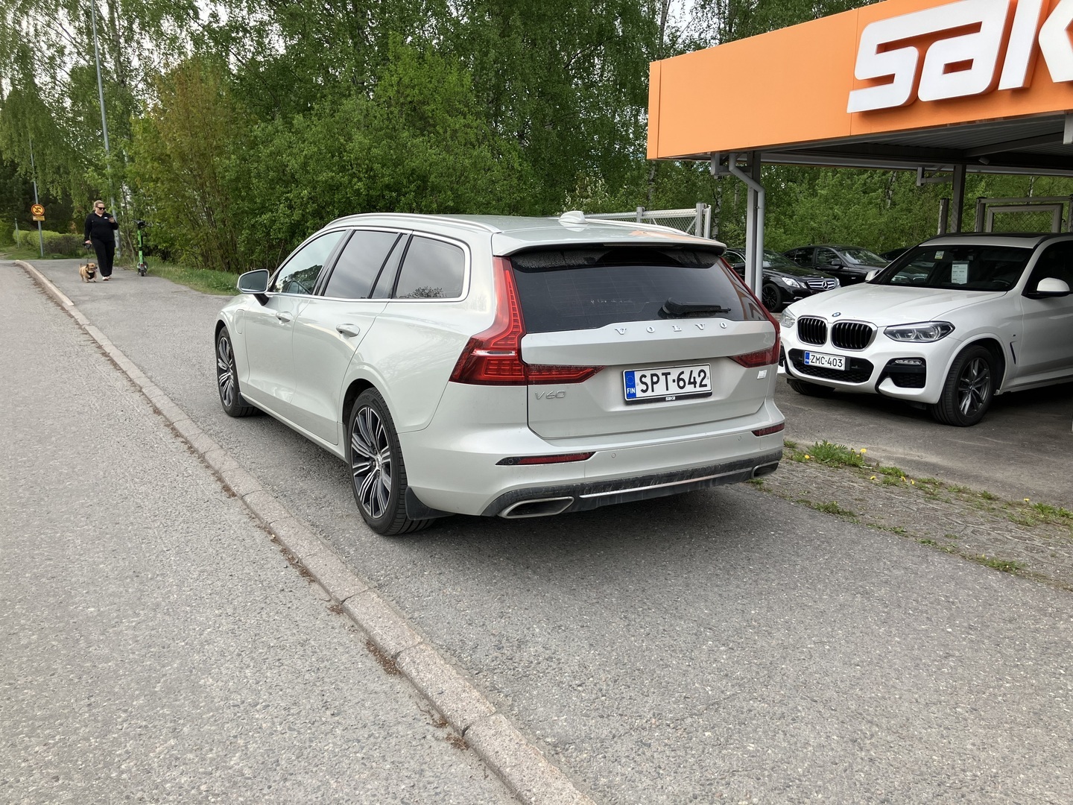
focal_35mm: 28
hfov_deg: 63.4
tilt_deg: -11.3
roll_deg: +0.4
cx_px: 536
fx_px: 868
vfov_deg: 49.7
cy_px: 402
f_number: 1.8
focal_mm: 3.99
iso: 32
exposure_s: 1/571
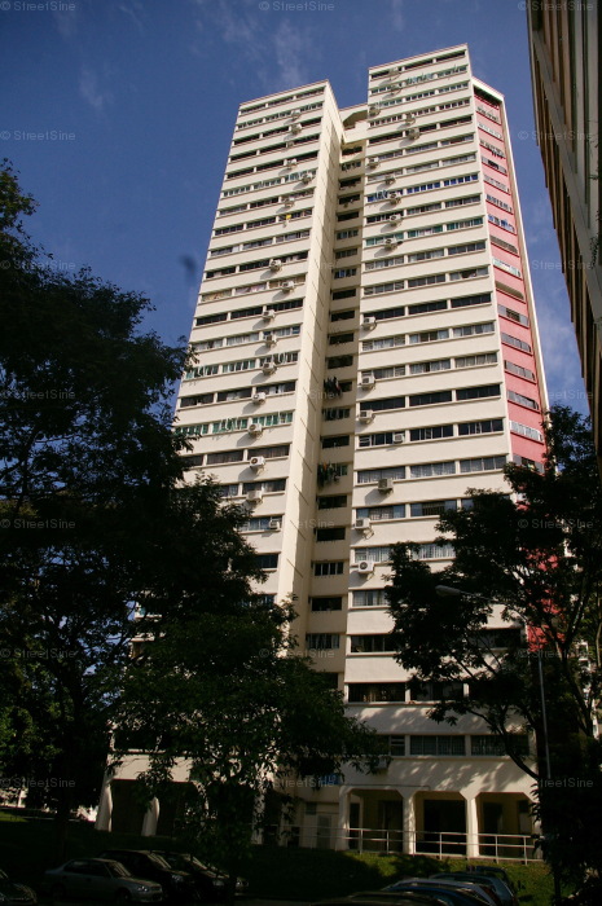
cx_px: 301
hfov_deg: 47.8
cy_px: 453
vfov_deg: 67.4
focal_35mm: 27
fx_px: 679
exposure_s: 1/2000
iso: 400
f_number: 8
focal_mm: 18
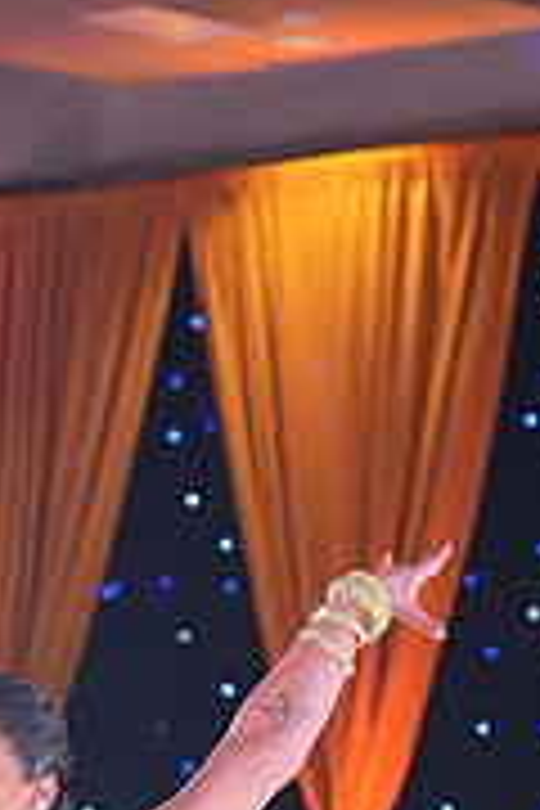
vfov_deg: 7.6
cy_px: 1125
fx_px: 6030
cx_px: -286
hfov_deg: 5.1
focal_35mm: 268
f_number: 4
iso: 3200
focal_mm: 83
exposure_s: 1/400
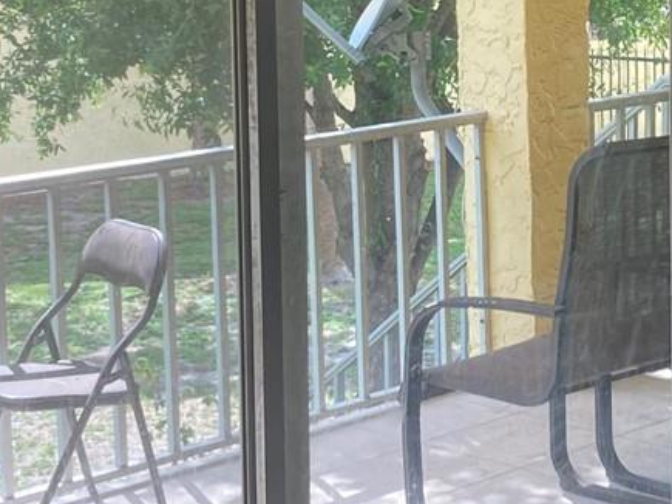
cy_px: 85
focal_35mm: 103
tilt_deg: -6.1
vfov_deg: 14.3
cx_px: 579
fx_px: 1999
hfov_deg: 18.8
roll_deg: -0.3
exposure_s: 1/120
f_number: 1.8
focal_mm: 3.99
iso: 25
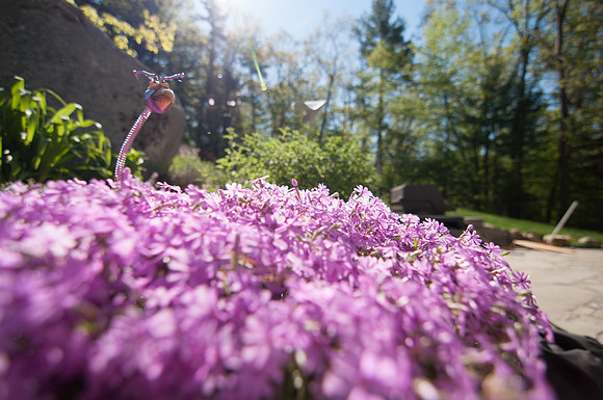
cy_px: 200
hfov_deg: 95.1
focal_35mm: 16
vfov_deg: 71.9
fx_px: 276
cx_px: 302
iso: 200
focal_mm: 11
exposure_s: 1/3200
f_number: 2.8
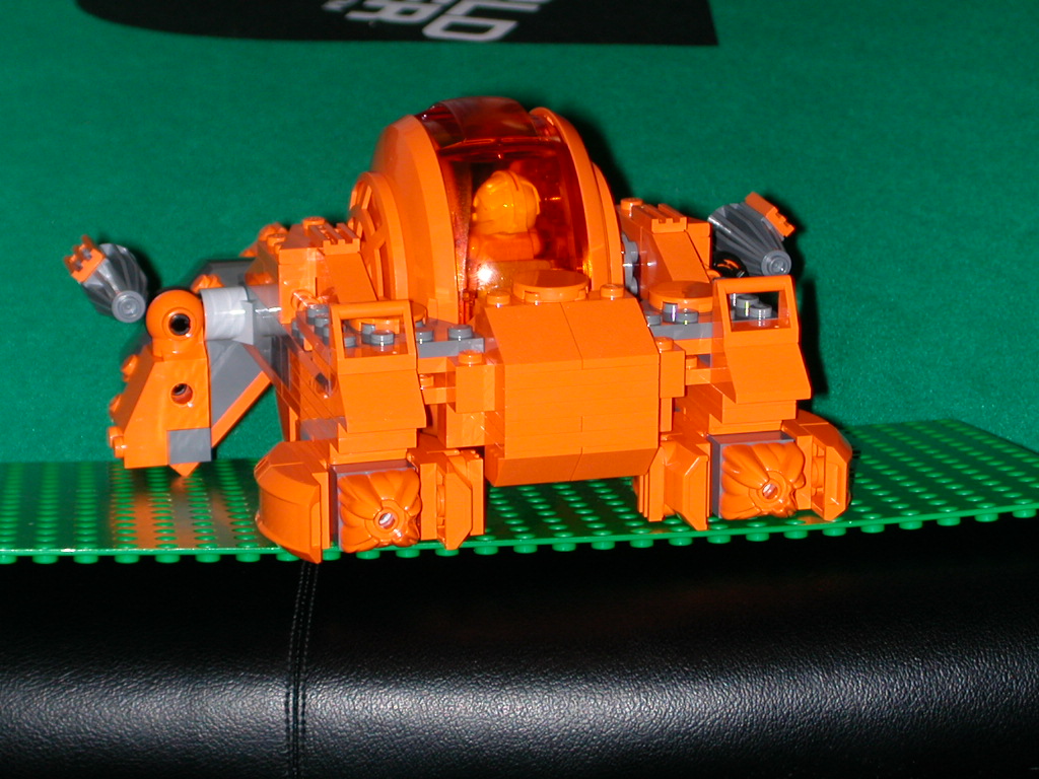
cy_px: 390
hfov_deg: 17.7
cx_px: 520
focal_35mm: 111
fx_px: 3332
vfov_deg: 13.3
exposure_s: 1/59.9
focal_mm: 16.8
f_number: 4.8
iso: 100
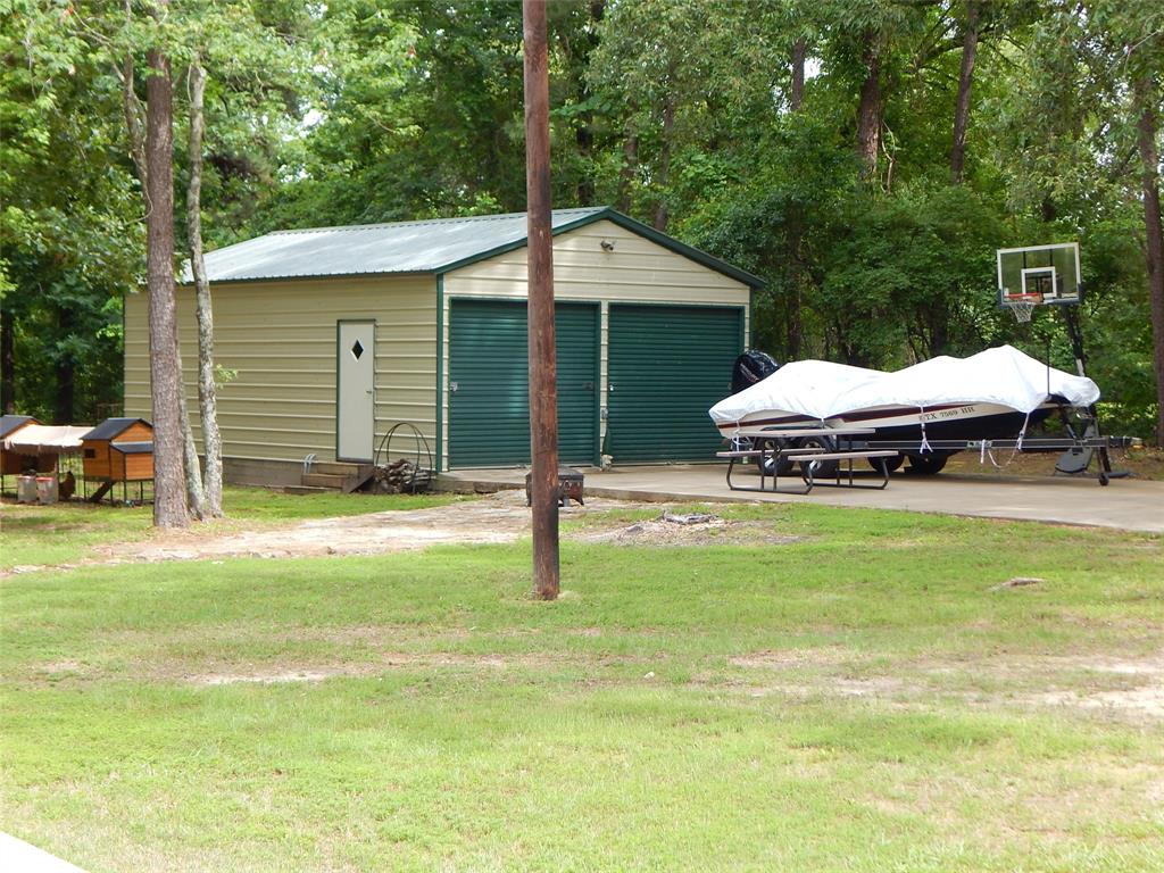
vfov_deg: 21.3
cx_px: 582
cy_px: 436
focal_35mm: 69
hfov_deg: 28.2
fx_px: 2320
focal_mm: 12.3
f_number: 4.1
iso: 125
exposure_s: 1/200
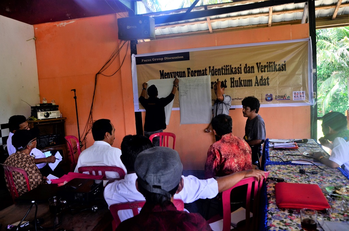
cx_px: 174
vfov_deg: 47.7
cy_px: 116
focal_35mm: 27
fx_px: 261
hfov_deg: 67.5
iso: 200
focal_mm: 18
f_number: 5.6
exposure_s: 1/90
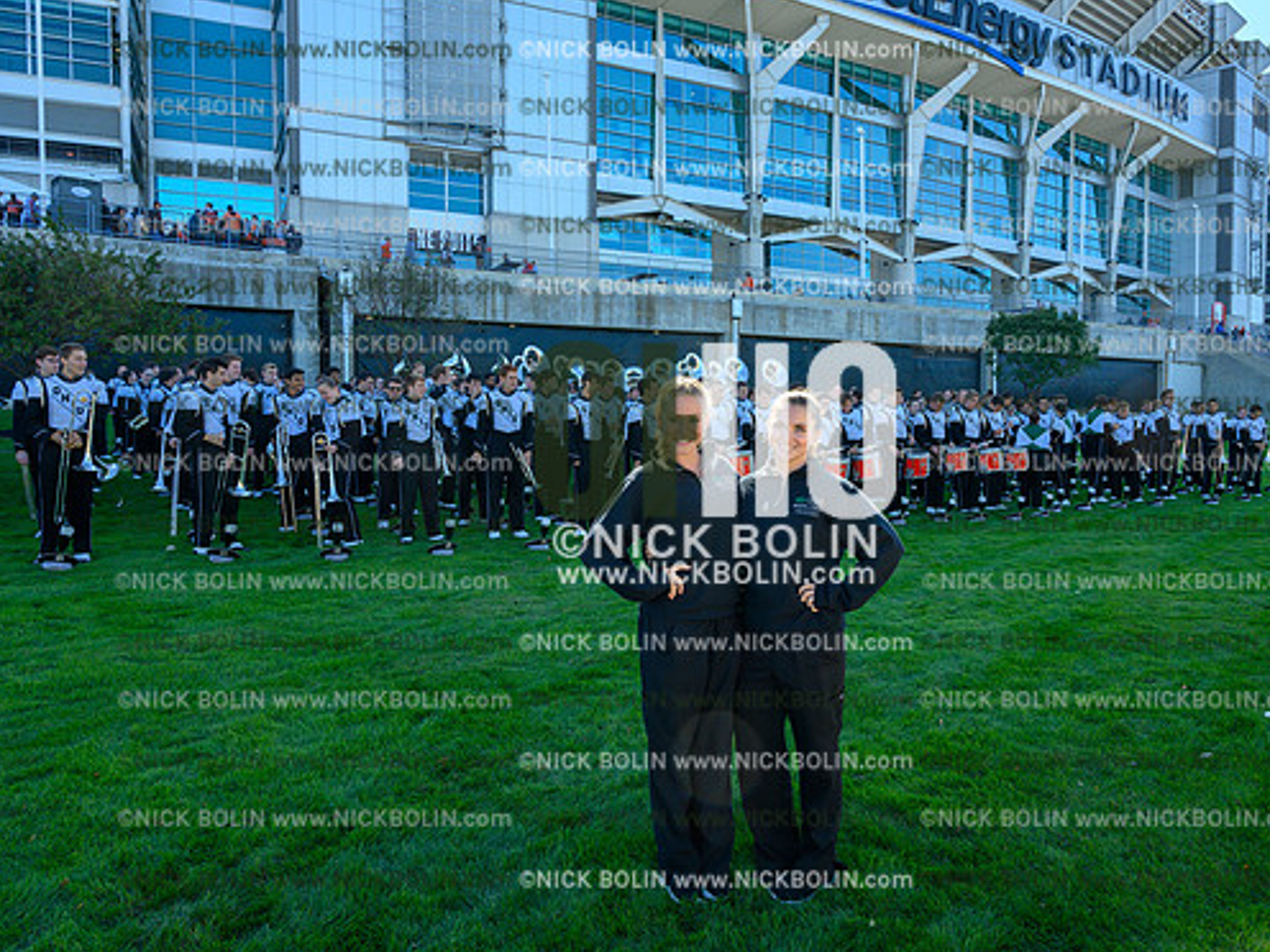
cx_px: 714
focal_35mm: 27
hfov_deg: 65.1
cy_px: 464
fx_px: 991
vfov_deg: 51.3
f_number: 8
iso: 800
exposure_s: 1/640
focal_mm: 24
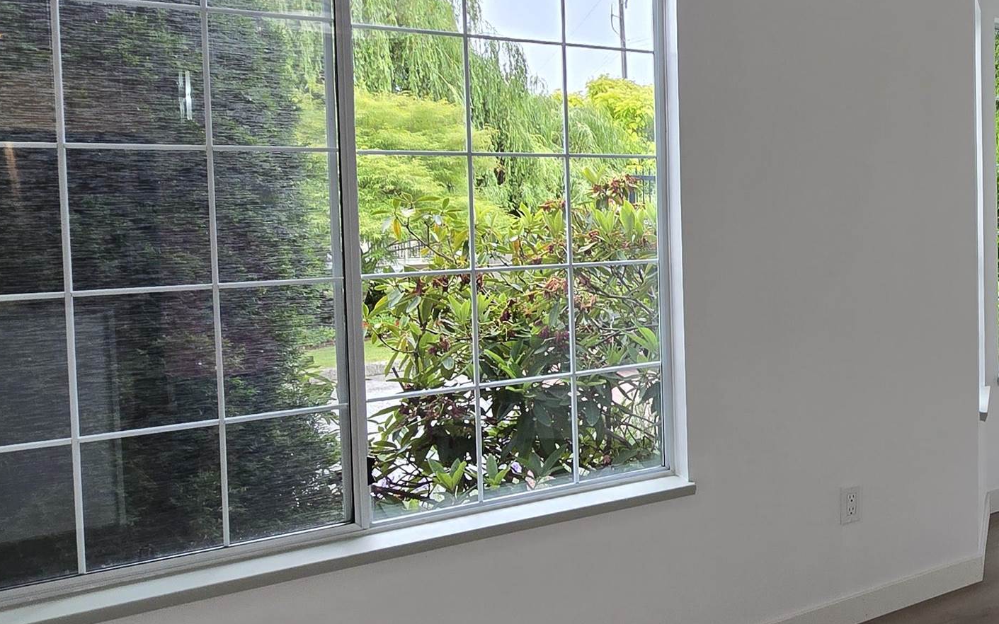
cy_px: 224
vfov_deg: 41.5
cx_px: 920
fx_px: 817
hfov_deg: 53.9
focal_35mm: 30
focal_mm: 2.2
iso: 50
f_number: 2.2
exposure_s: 1/120
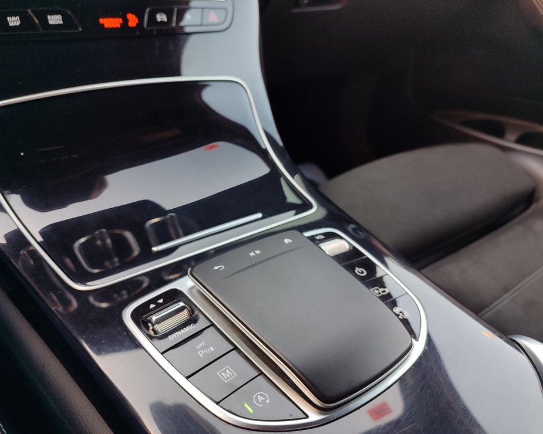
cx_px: 256
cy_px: 223
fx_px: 434
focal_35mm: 27
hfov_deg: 64.0
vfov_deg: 53.2
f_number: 1.89
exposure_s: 1/50
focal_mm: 5.95
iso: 155
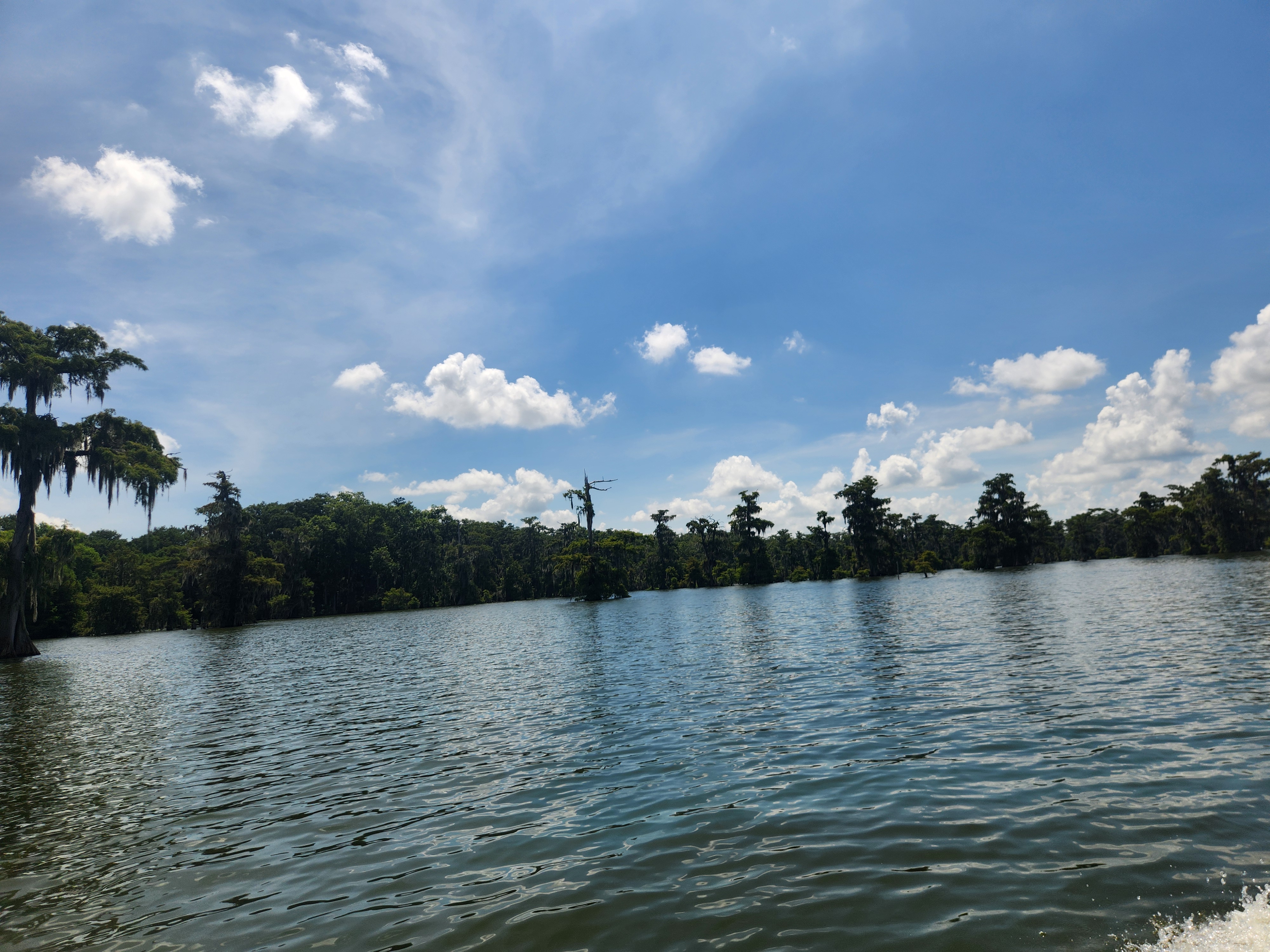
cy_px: 476
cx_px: 635
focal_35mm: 23
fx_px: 844
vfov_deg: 58.9
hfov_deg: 73.9
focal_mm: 5.4
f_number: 1.8
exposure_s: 1/2961
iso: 20
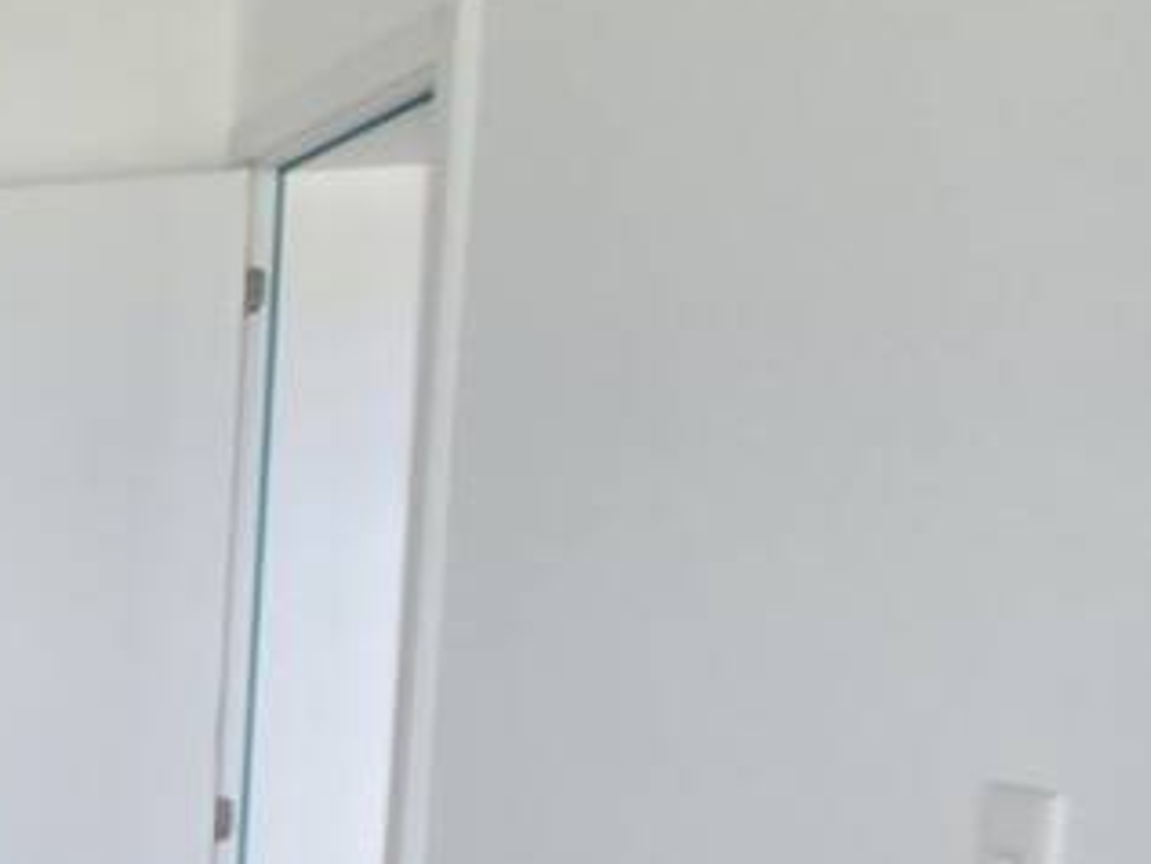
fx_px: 1963
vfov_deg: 24.3
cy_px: 722
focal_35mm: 59
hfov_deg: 17.6
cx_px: -1325
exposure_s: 1/120
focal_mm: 2.2
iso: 64
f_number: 2.2
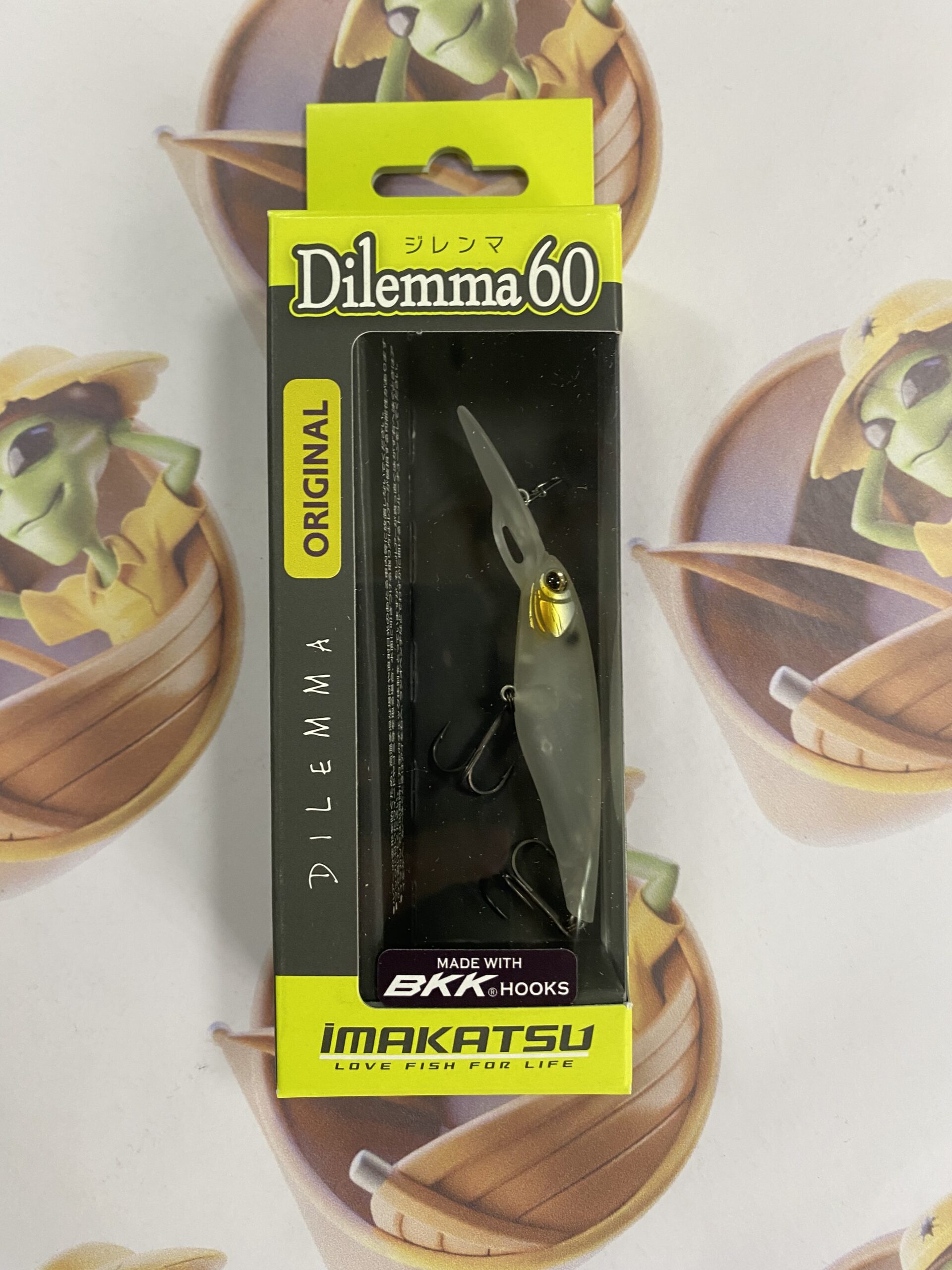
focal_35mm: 26
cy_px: 635
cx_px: 476
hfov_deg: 53.1
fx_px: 953
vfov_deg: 67.3
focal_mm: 4.25
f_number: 1.8
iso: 100
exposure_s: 1/60
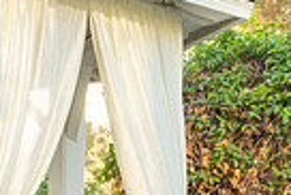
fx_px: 1335
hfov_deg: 11.5
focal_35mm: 165
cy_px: 271
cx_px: -244
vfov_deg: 8.2
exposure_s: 1/200
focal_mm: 28
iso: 500
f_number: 6.3
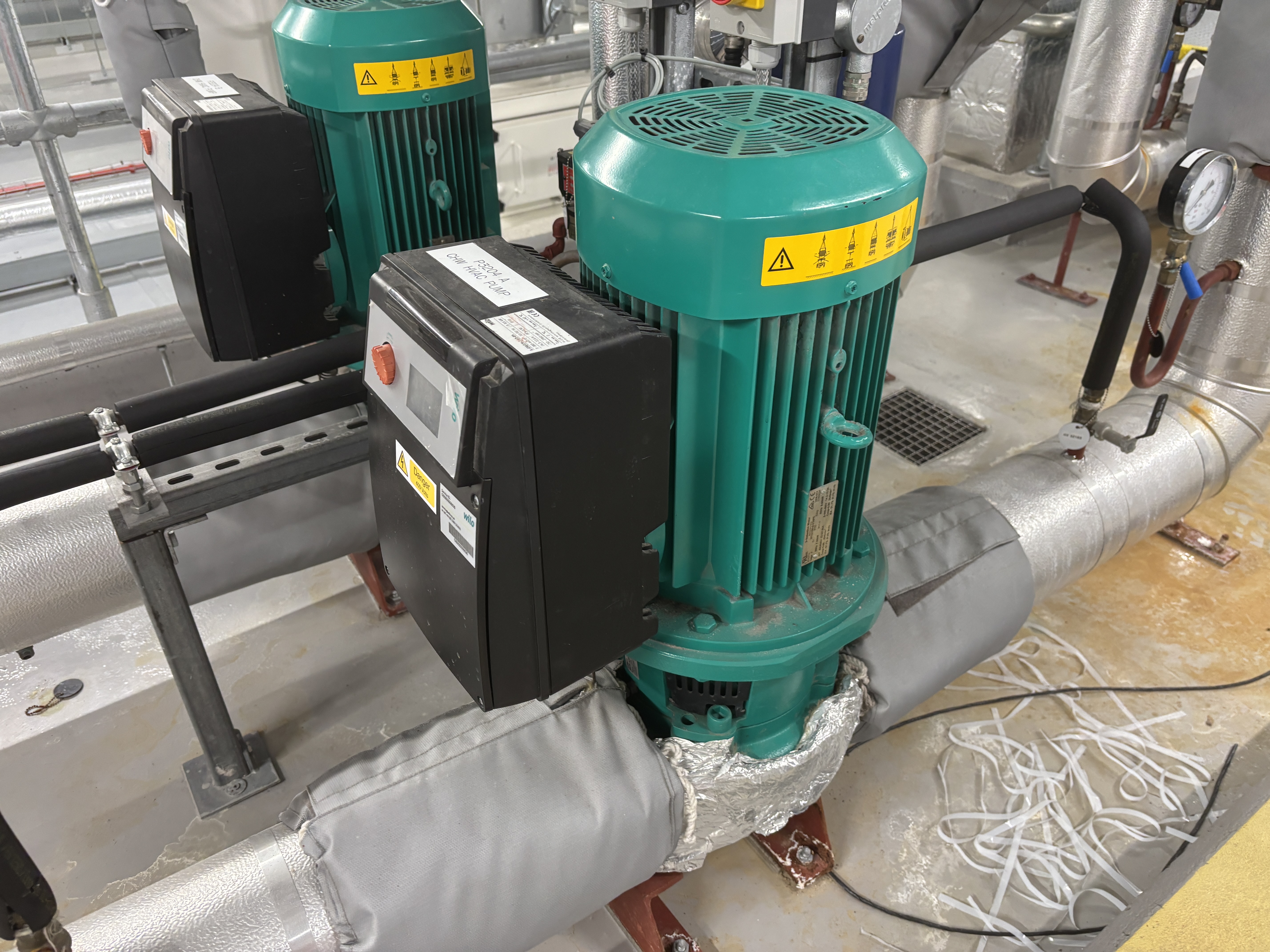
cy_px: 476
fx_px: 954
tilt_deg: -32.0
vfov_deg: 53.1
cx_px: 635
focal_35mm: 26
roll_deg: +0.2
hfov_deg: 67.3
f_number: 1.6
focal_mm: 5.96
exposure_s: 1/50
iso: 160
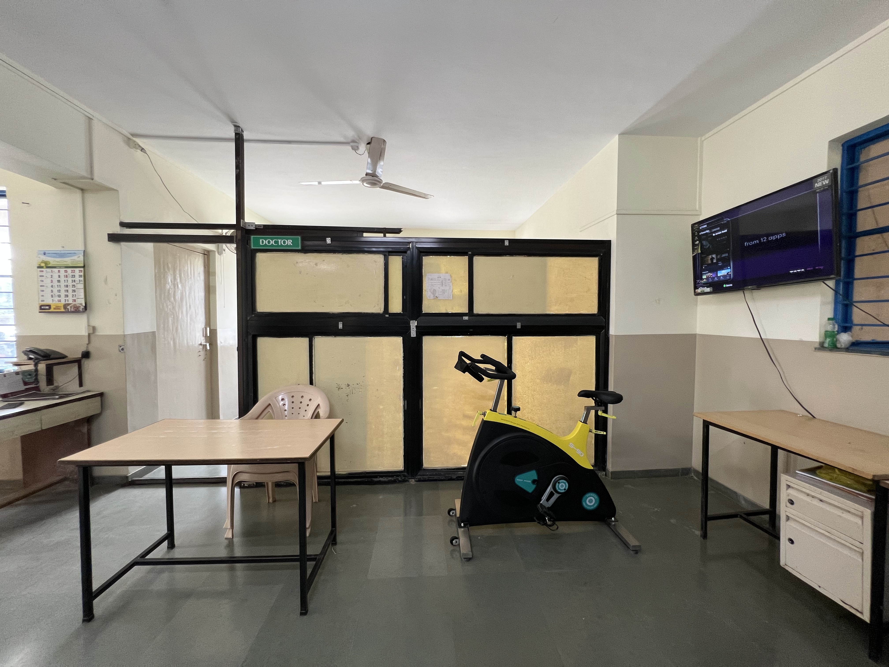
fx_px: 334
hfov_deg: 106.2
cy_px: 334
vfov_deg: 89.9
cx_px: 444
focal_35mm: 13
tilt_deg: -2.6
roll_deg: +0.6
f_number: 1.8
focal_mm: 1.57
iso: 160
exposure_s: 1/50
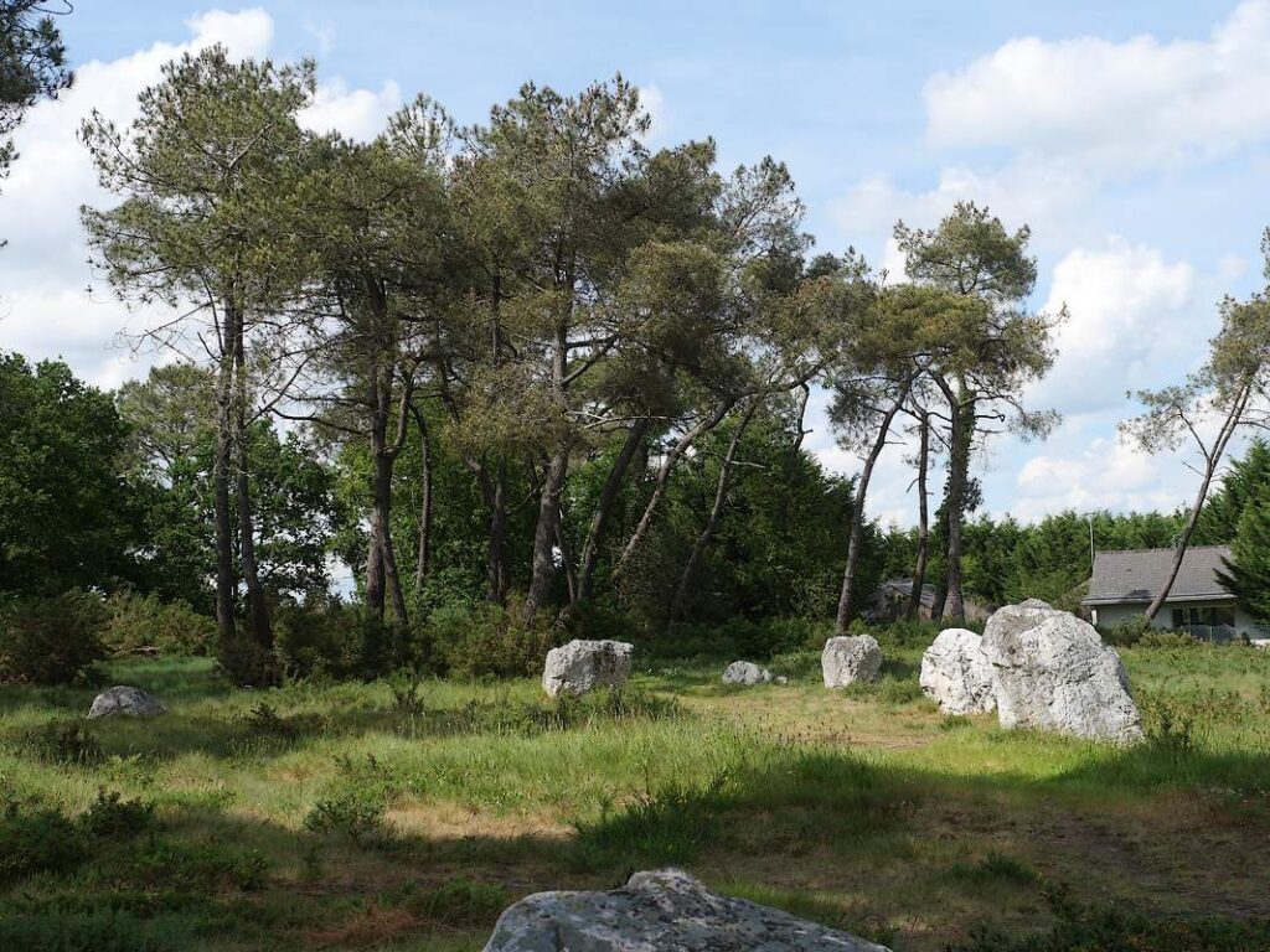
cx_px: 635
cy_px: 476
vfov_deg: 29.1
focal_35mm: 50
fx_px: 1834
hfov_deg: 38.2
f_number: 4.5
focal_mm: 25
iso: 200
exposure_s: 1/1000
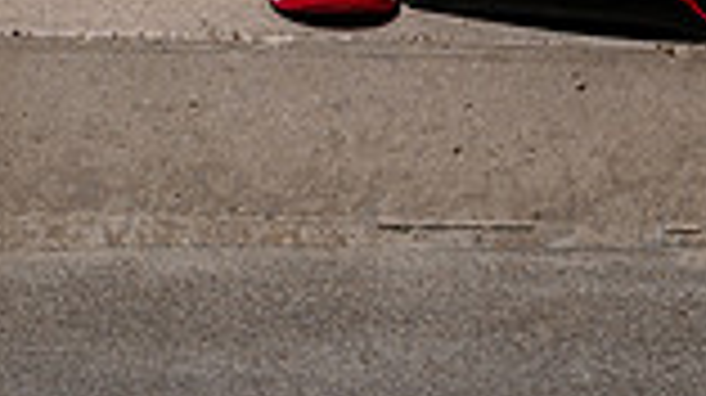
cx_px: 162
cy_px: -580
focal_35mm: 123
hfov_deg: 17.3
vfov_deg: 8.8
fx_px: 2301
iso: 100
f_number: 8
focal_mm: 41
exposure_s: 1/125
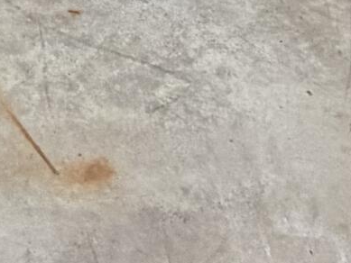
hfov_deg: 17.4
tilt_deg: -6.1
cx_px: -65
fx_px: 1095
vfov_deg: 9.8
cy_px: -562
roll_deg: +0.3
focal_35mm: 108
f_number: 2.2
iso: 200
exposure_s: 1/60
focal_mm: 2.22
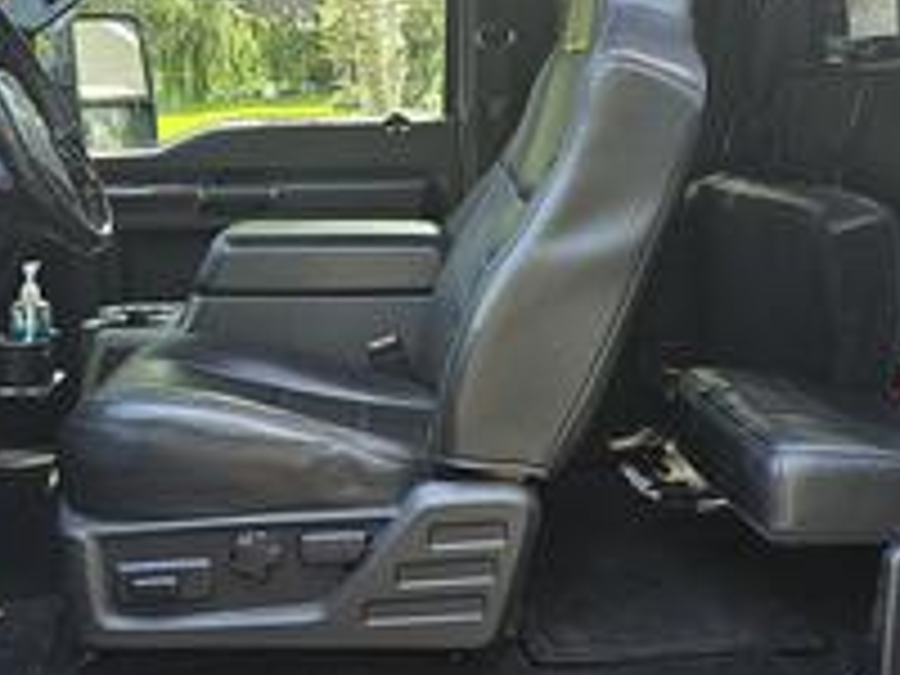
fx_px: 1508
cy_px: 256
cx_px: 500
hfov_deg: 33.2
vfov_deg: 25.2
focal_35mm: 58
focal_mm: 6.3
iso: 100
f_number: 1.7
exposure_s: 1/180
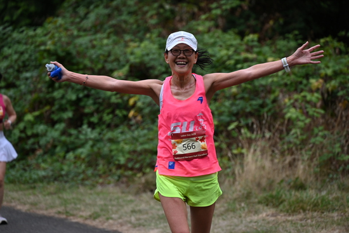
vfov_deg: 6.9
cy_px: 116
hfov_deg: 10.3
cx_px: 174
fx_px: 1939
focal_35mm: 200
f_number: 6.3
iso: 360
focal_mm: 200
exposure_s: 1/500
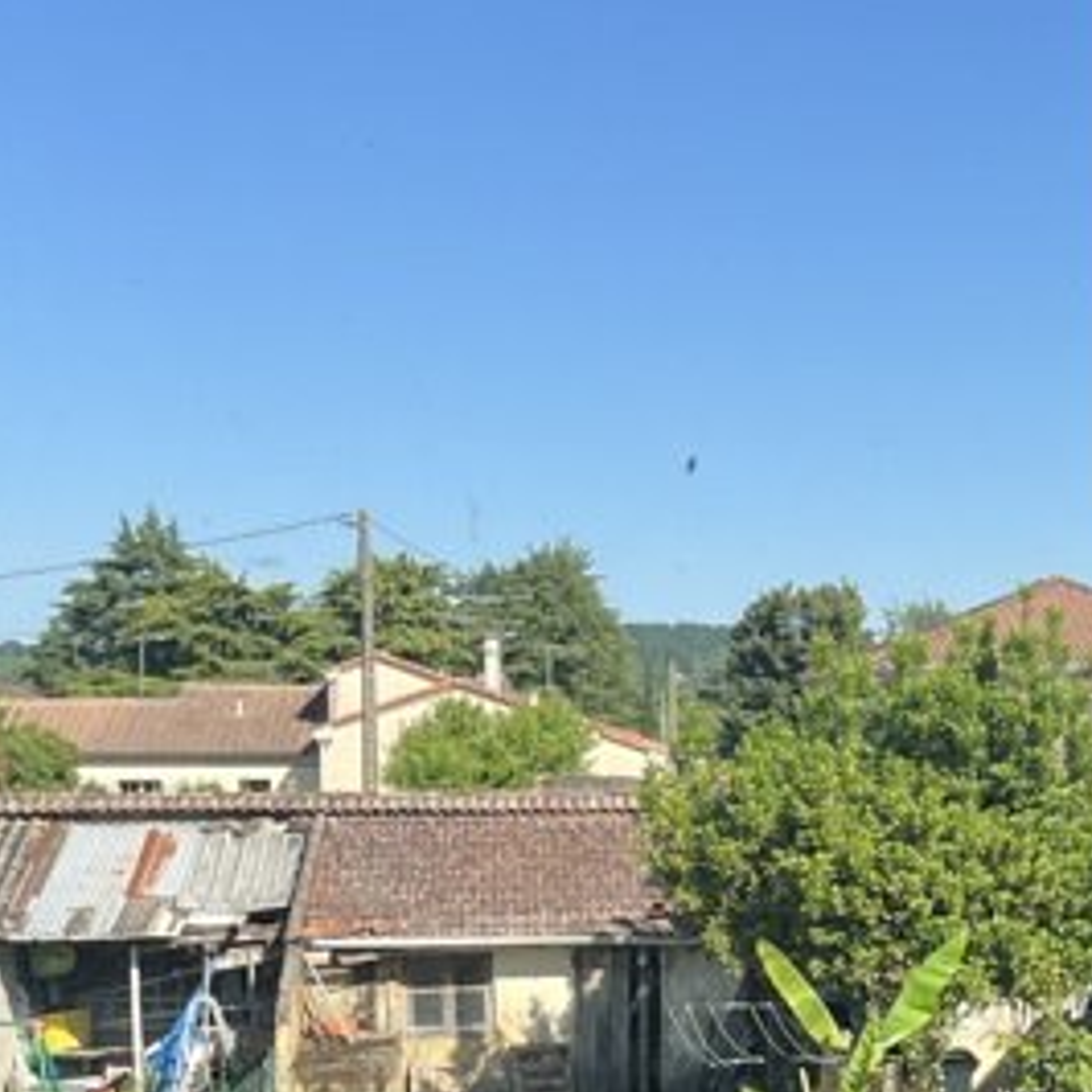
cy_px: 821
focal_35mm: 69
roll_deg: +0.6
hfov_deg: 23.5
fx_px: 2463
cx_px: 1195
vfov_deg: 24.7
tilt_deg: -2.8
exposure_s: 1/2101
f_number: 1.6
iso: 50
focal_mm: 5.1
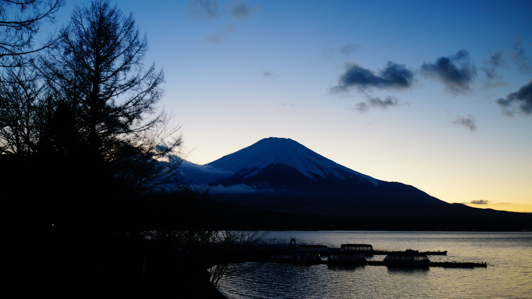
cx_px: 267
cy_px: 162
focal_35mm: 37
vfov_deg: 32.0
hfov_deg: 54.0
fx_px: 522
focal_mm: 35
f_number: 2
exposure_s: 1/40
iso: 500
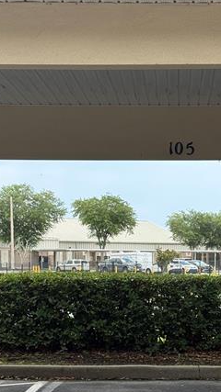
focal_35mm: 94
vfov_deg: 22.4
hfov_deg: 12.8
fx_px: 980
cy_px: 320
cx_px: 178
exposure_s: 1/1185
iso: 100
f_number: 1.78
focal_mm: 6.76
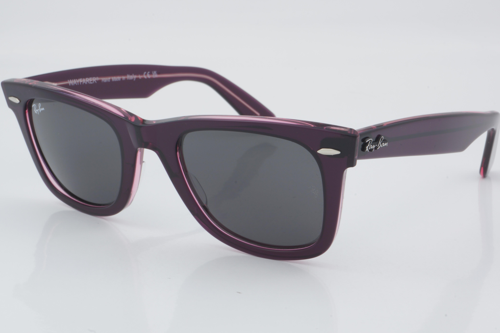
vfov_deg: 17.9
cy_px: 169
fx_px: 1055
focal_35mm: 76
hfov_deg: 26.7
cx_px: 252
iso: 100
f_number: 32
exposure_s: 1/3
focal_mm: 50
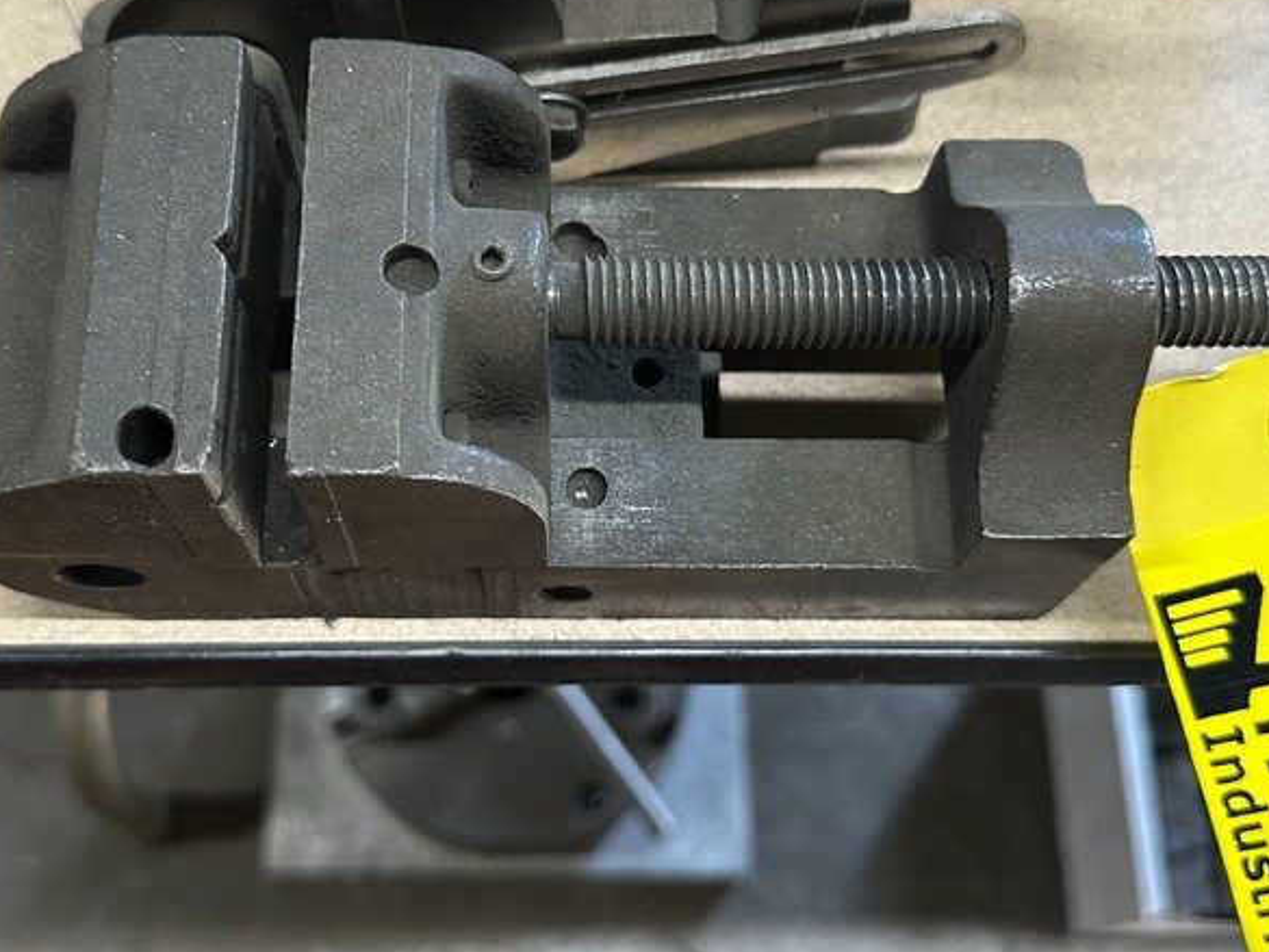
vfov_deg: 34.3
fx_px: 1540
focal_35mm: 42
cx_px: 603
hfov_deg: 44.8
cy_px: 436
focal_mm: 6.86
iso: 250
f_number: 1.78
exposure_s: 1/60
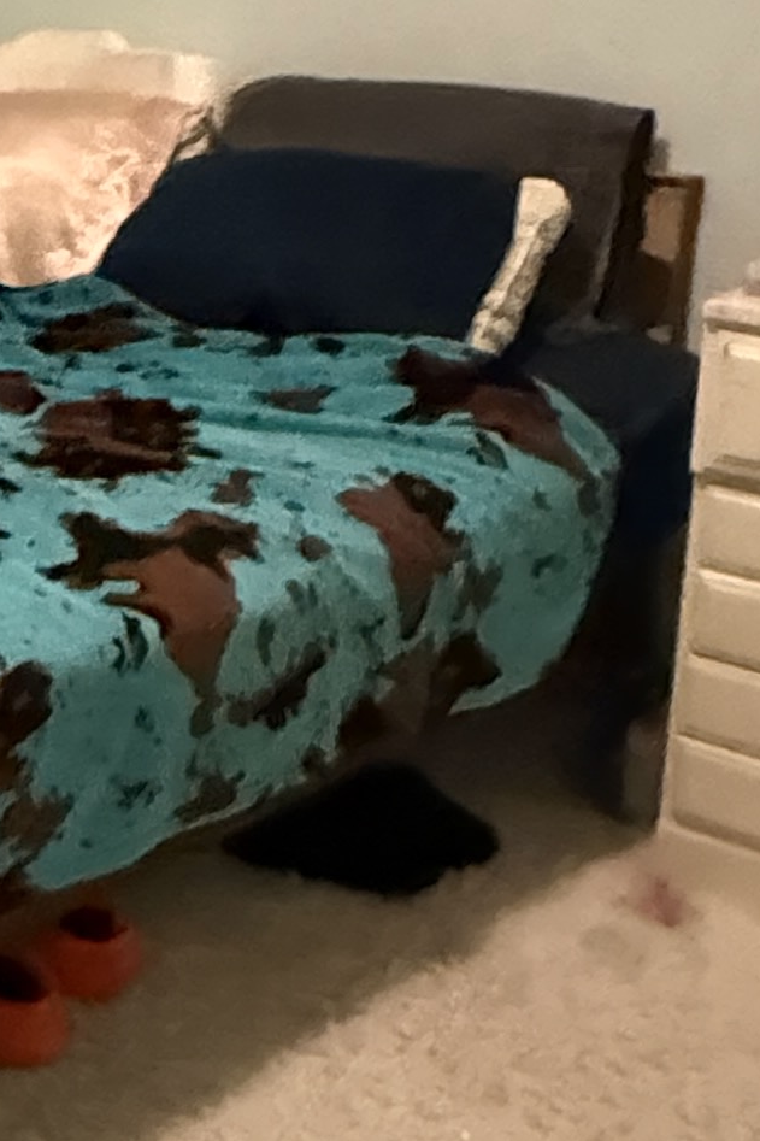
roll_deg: -1.6
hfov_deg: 18.1
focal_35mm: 62
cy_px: 287
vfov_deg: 31.8
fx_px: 1964
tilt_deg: -11.3
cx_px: -537
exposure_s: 1/60
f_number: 2.2
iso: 1250
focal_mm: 2.22
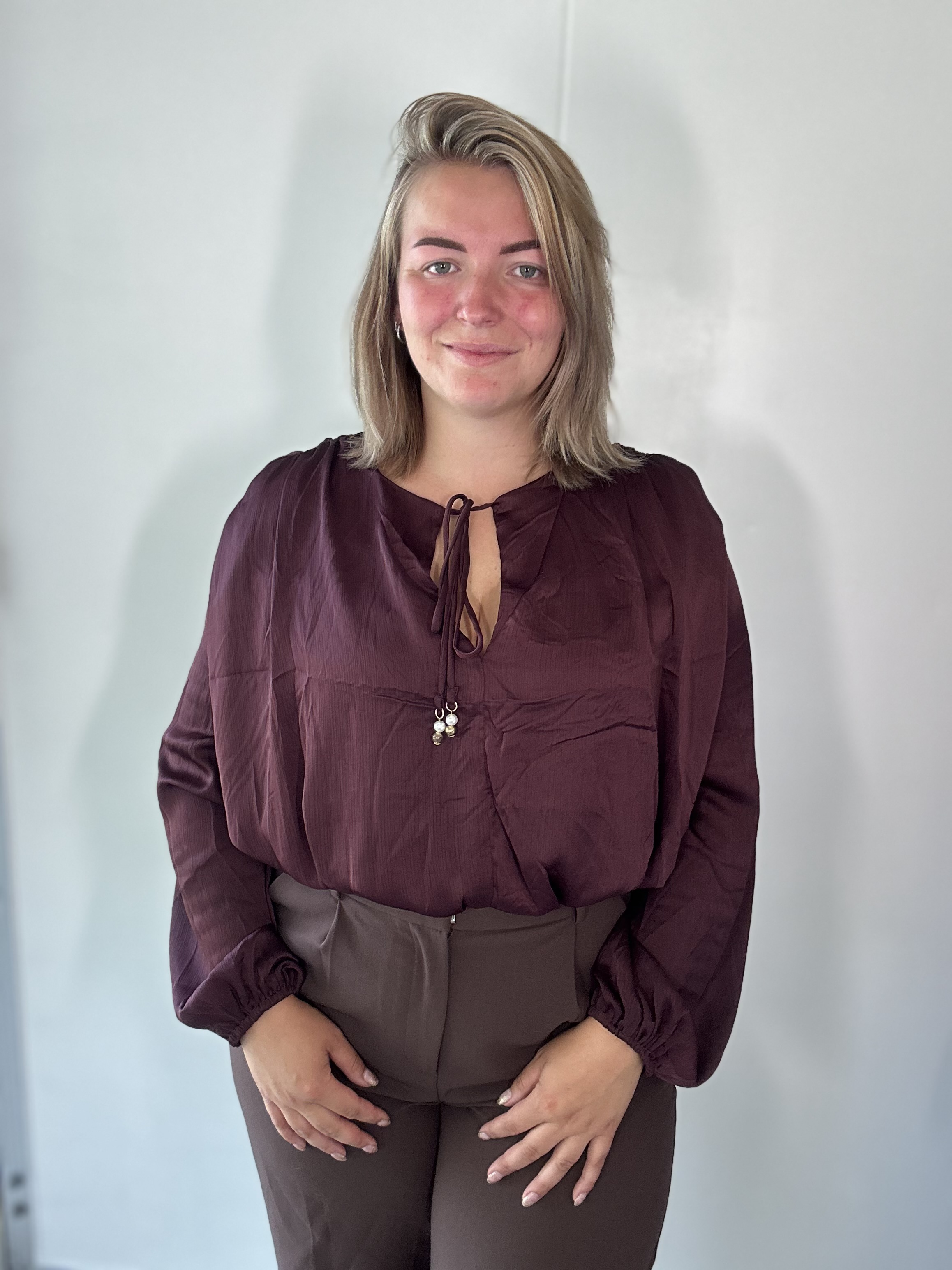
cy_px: 635
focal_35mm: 30
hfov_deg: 46.8
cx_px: 476
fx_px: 1100
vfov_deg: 60.0
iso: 50
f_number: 1.9
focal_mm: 2.69
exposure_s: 1/121
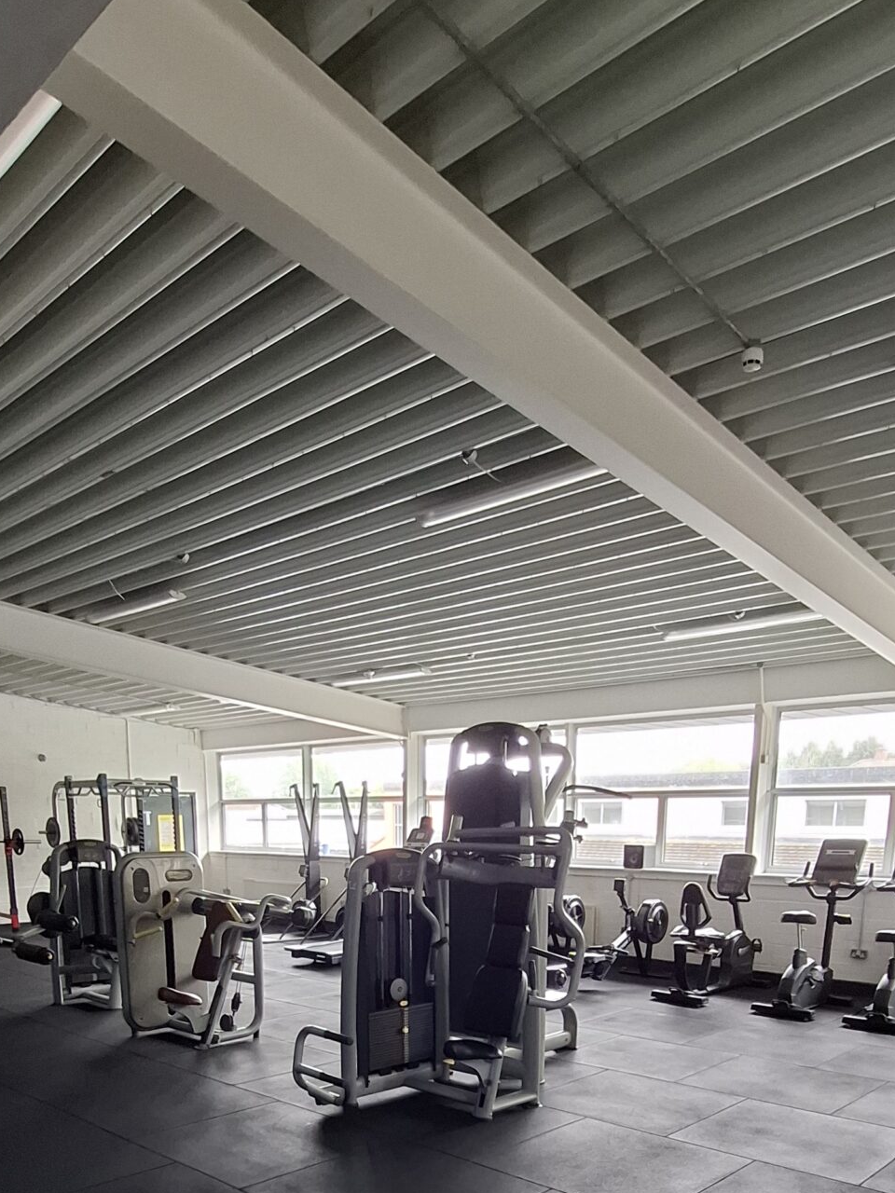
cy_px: 1034
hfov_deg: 53.0
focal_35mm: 26
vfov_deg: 59.2
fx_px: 896
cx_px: 406
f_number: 2.2
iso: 160
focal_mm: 1.74
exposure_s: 1/50
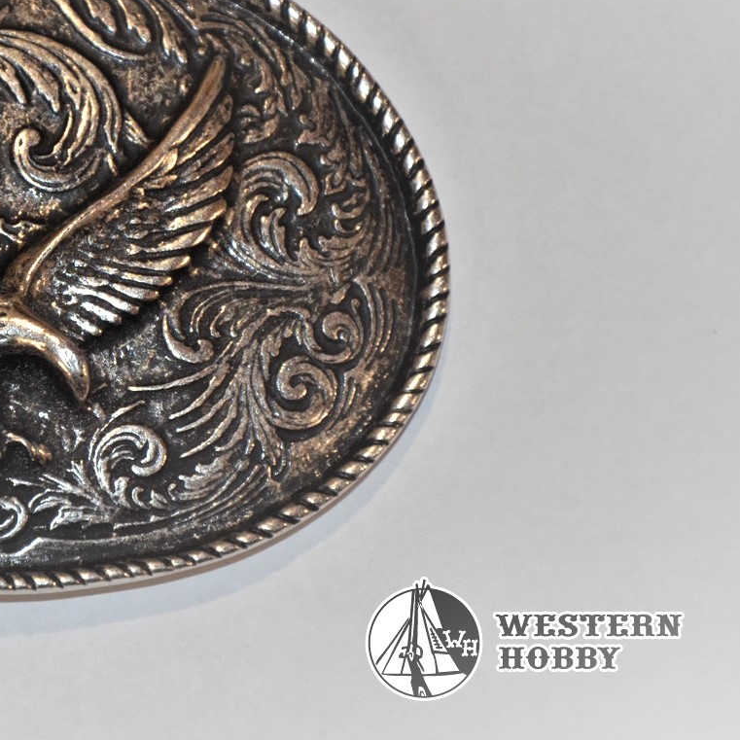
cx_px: -16
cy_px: 245
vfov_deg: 6.7
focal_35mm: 262
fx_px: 6337
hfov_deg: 6.7
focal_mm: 98
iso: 1800
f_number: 5.6
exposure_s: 1/60
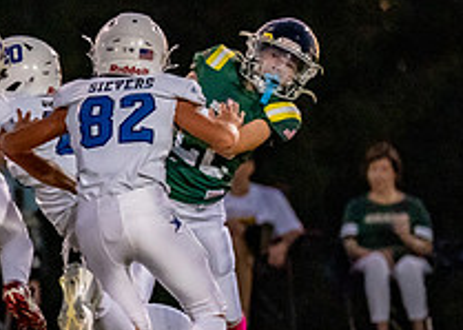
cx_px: -158
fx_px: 10276
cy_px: 127
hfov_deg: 2.6
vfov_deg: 1.8
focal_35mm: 782
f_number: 2.8
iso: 4000
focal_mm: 200
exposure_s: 1/1000
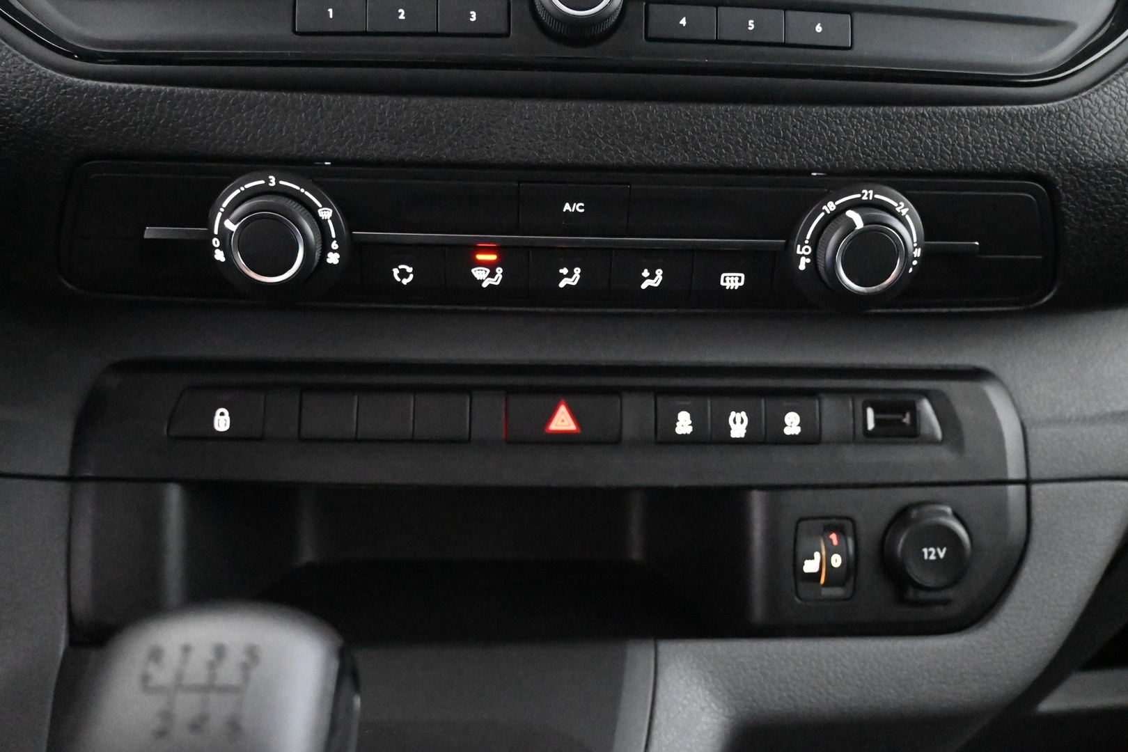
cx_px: 564
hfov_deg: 59.5
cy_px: 376
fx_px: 987
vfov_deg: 41.7
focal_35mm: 32
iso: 20000
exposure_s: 1/30
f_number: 4
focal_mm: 21
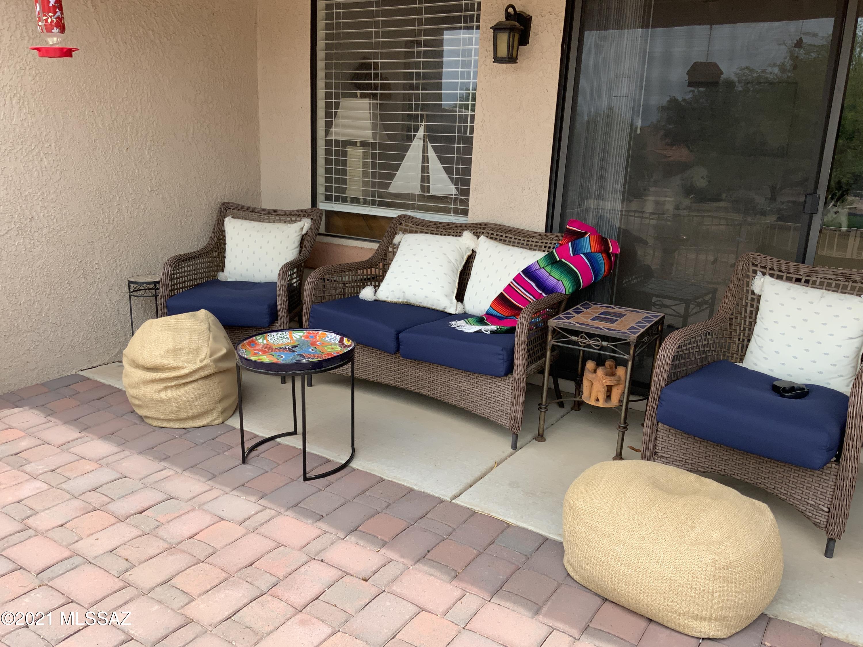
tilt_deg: -15.6
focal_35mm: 29
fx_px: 723
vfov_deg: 48.2
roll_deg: -3.0
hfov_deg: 61.7
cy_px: 324
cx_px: 432
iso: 16
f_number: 1.8
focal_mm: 3
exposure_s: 1/749
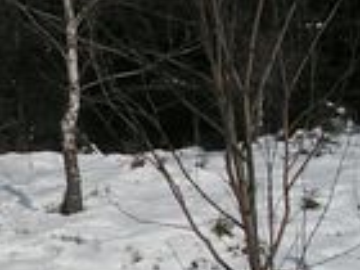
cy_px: 287
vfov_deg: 12.6
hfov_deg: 16.4
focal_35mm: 116
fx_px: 1206
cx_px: -44
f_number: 8
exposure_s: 1/1000
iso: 100
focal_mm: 6
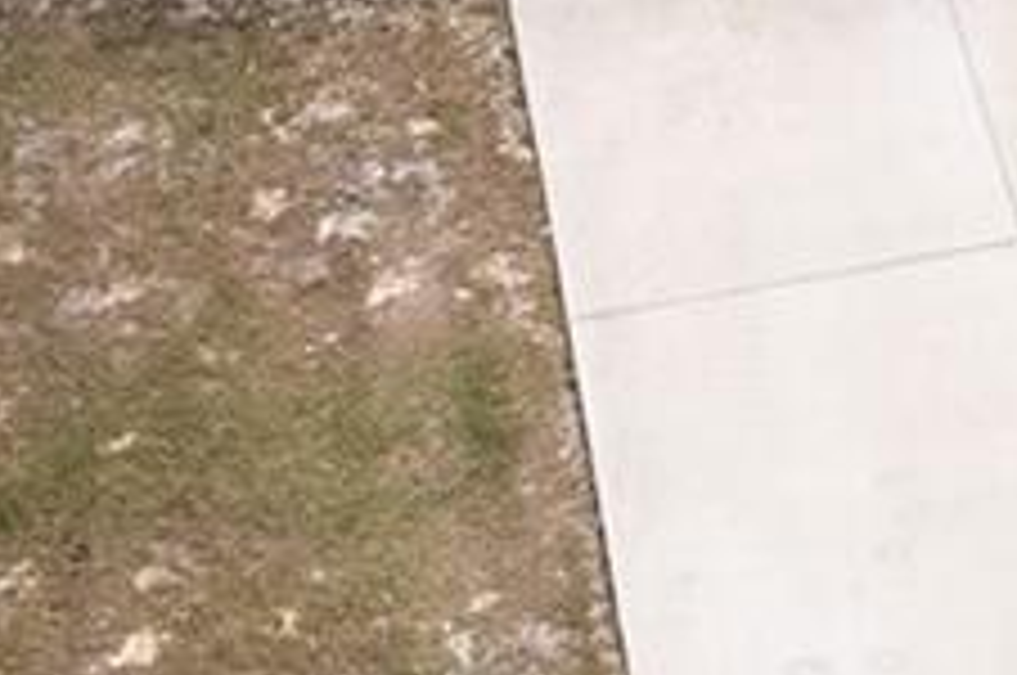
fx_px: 4401
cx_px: 1386
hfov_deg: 12.7
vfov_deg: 8.3
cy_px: -740
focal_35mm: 156
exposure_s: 1/1500
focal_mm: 8.38
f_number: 2.8
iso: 140
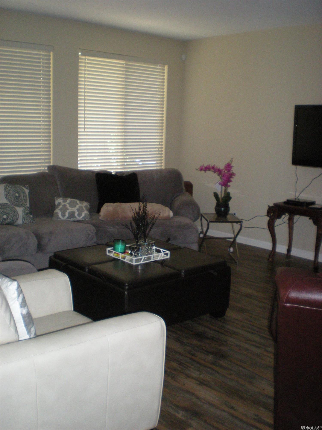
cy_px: 215
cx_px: 161
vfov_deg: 49.0
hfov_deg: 37.7
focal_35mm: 38
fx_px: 471
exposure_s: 1/60
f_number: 3.1
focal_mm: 6.3
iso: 326
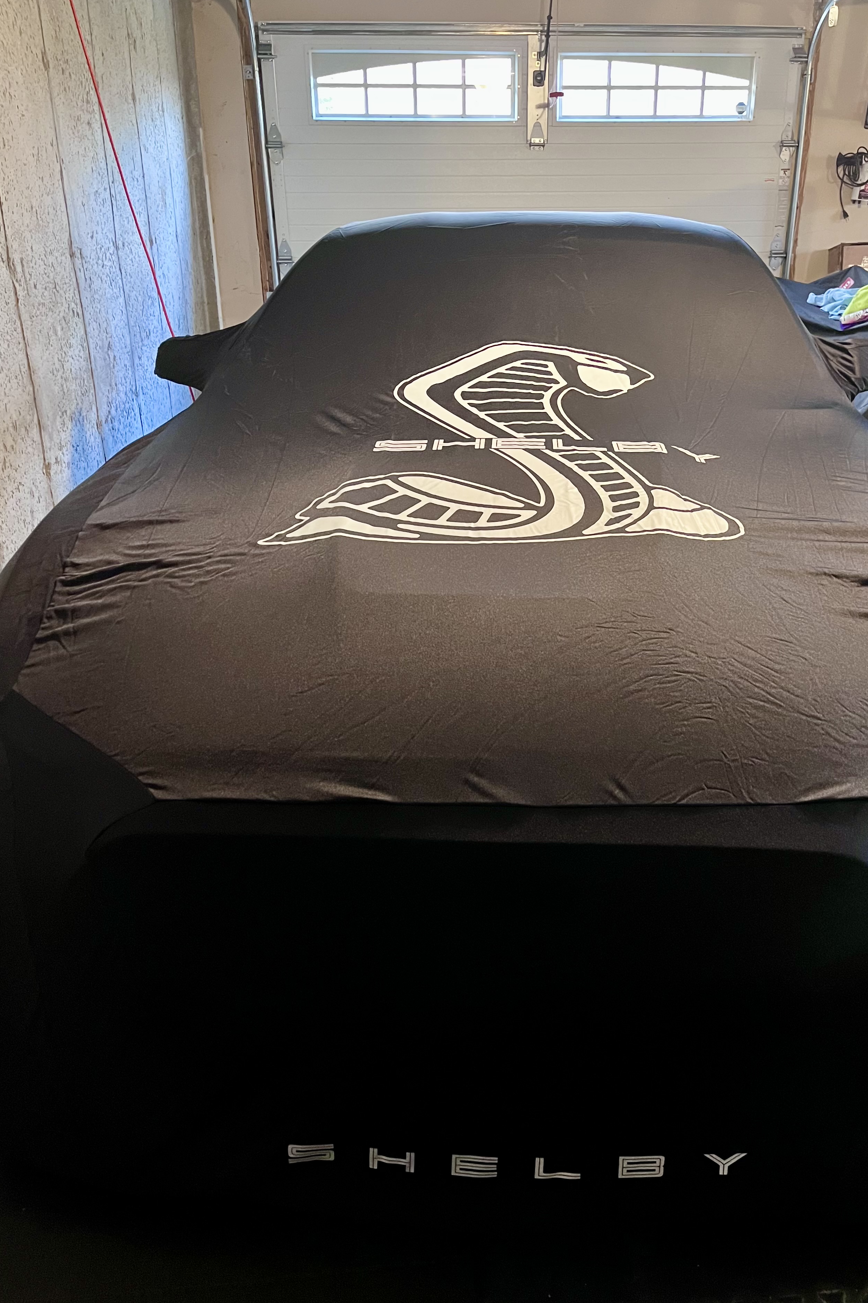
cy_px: 679
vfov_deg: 63.6
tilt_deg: -24.9
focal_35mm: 29
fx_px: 1049
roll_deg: +0.3
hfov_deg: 44.8
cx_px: 499
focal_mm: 5.1
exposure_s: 1/30
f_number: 1.6
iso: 640
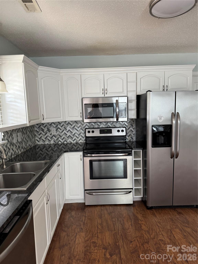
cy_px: 132
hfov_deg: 56.8
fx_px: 183
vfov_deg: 71.6
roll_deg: +3.3
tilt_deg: -5.5
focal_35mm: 24
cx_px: 99
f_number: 1.78
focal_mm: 6.76
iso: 320
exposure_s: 1/60
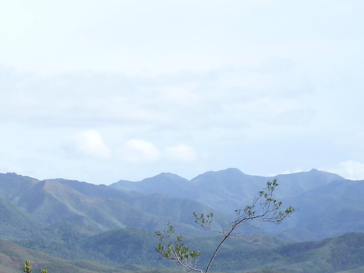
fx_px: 1272
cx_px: -50
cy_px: 342
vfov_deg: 11.9
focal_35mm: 121
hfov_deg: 15.8
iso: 125
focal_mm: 7.3
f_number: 4
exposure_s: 1/250
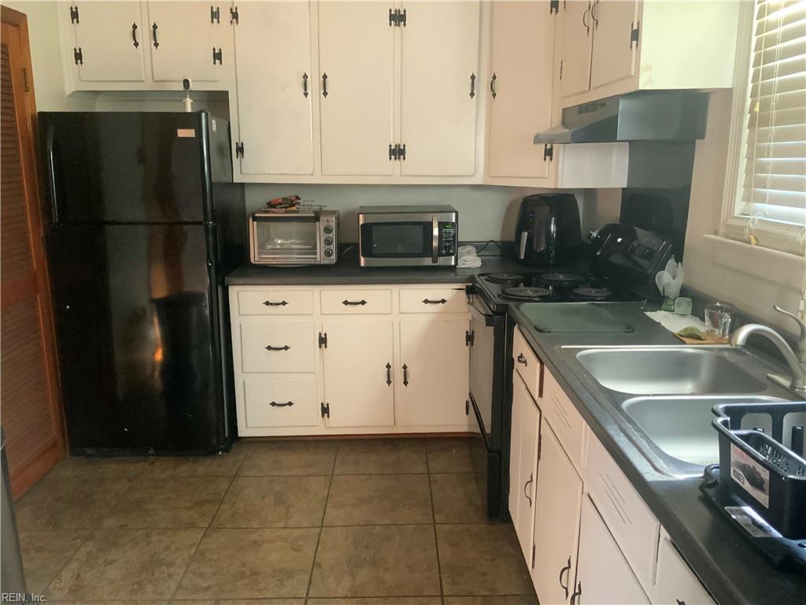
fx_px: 675
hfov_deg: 61.7
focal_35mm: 29
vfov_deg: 48.2
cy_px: 302
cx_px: 403
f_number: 1.8
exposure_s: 1/55
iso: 320
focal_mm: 3
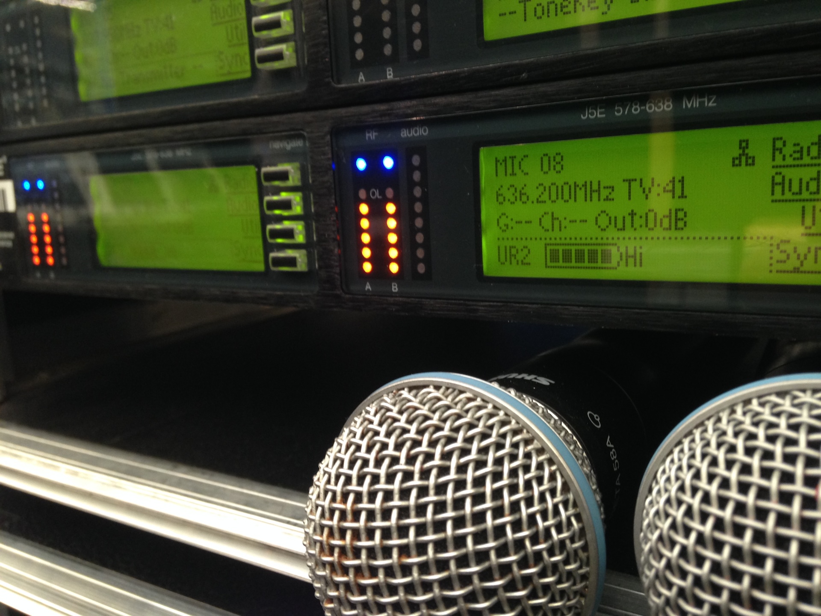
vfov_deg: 42.9
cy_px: 308
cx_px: 410
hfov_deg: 55.4
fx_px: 783
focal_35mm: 33
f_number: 2.4
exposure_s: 1/20
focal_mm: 4.12
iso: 125
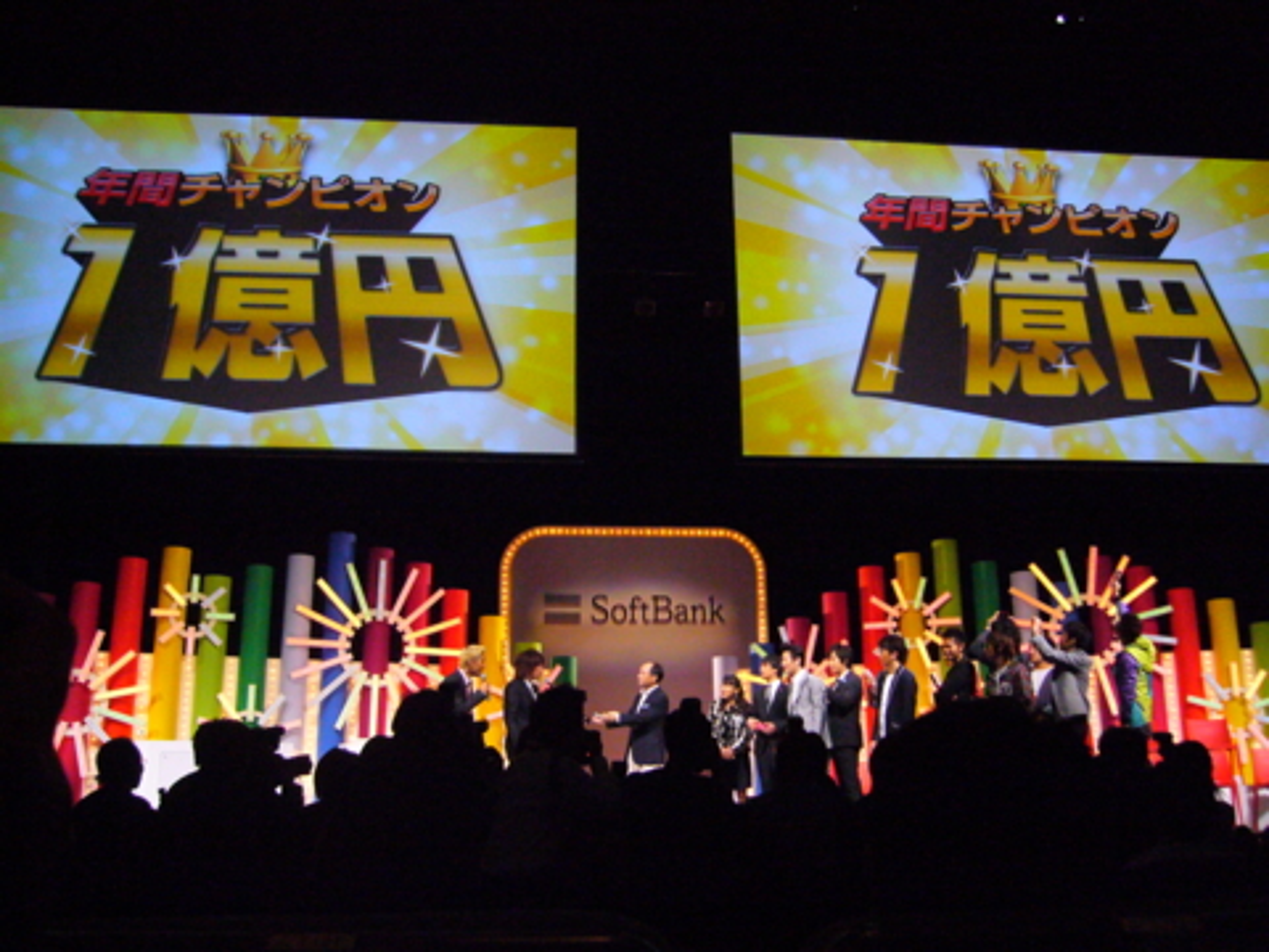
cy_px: 476
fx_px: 1283
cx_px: 634
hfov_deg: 52.6
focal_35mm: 35
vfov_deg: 40.7
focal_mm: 5.8
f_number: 2.8
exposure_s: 1/100
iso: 400
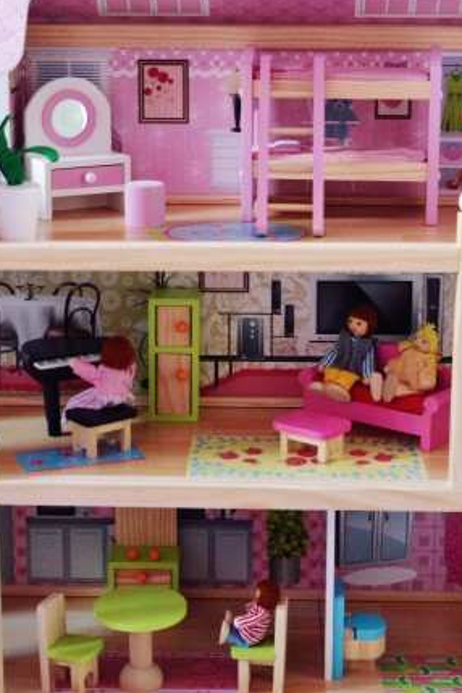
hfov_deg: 16.3
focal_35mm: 84
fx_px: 1617
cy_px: 275
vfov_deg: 24.1
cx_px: 240
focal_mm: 30
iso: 1400
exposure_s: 1/15
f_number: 4.2
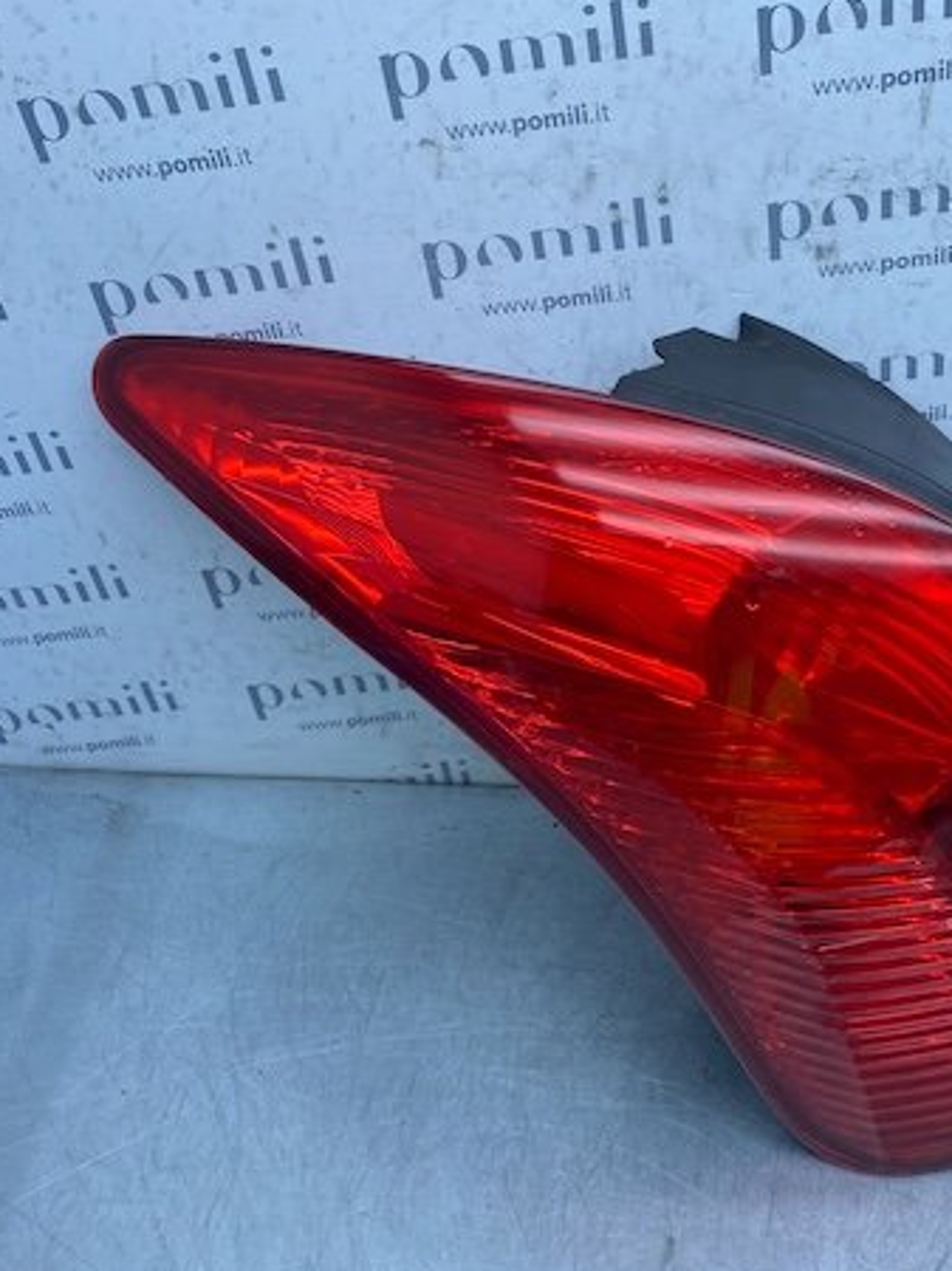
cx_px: 641
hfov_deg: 38.2
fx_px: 1358
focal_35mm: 37
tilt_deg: -41.1
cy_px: 717
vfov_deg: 50.0
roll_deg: -3.7
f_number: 1.8
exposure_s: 1/905
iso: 32
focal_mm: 4.25
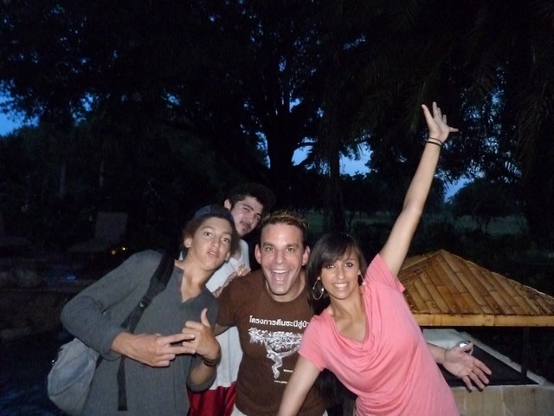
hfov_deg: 69.4
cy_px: 208
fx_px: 400
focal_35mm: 25
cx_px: 277
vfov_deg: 54.9
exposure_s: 1/30
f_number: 2.8
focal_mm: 4.5
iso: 1600
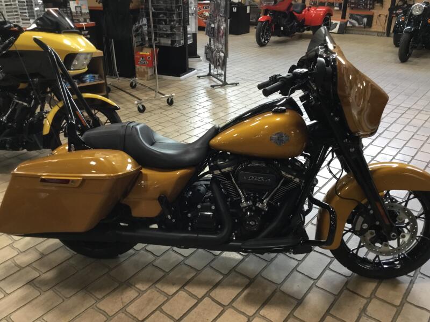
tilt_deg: -24.5
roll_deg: -0.2
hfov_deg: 58.4
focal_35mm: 31
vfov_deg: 45.4
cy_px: 161
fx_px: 385
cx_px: 215
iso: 100
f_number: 2.4
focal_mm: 3.3
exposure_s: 1/30
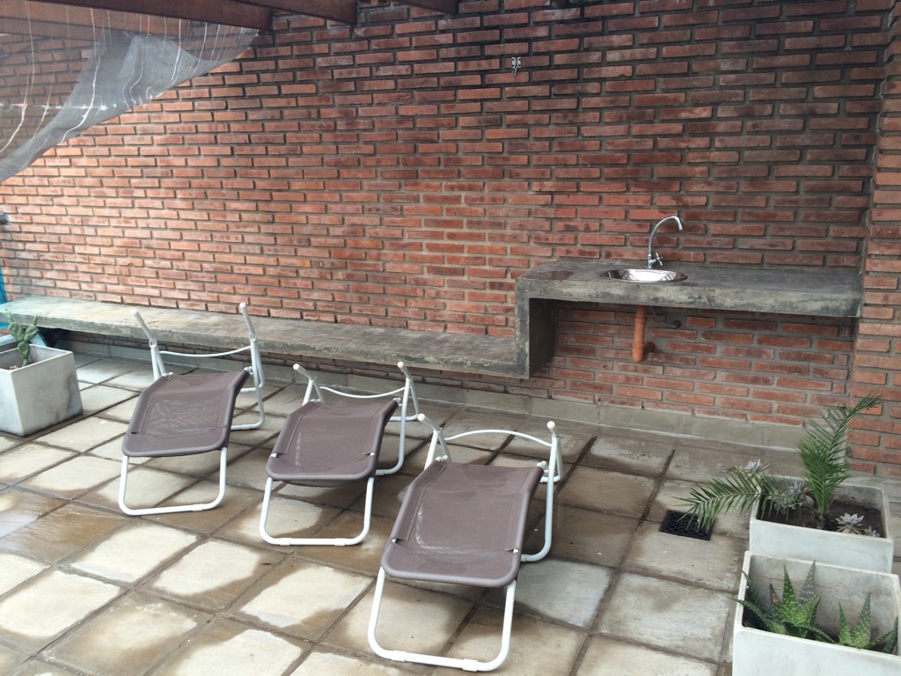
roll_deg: +1.2
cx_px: 450
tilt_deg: -16.7
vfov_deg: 48.2
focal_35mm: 29
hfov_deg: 61.7
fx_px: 755
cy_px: 338
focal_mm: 4.15
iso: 40
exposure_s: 1/100
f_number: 2.2
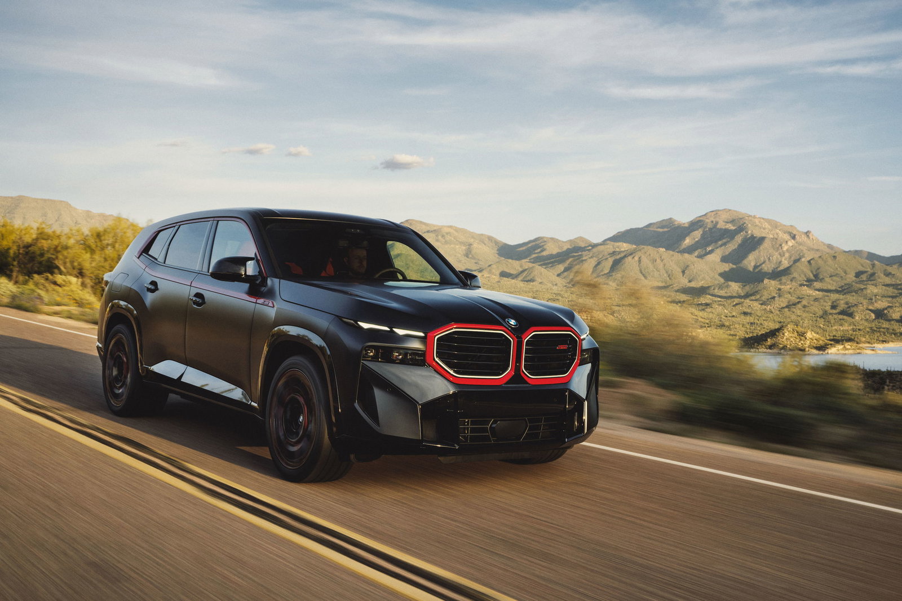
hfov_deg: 45.4
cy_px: 300
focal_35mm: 43
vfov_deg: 31.2
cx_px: 451
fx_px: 1077
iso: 200
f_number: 10
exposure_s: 1/25
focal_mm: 43
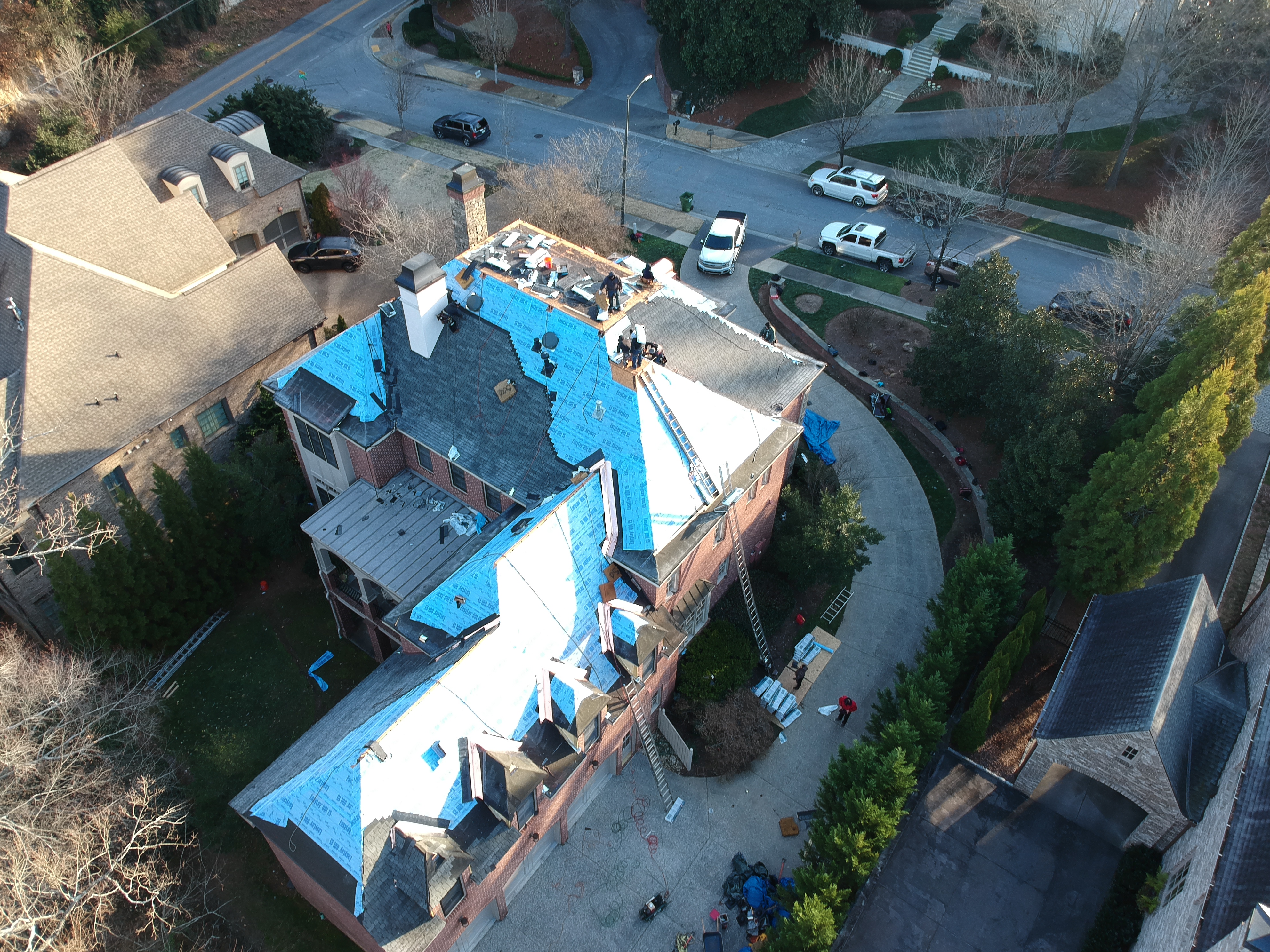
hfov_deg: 69.4
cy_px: 476
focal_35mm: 25
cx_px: 635
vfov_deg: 54.9
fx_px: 917
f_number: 2.6
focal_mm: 4.49
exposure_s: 1/100
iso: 100
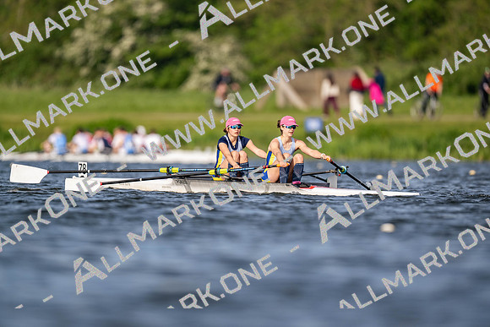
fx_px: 8168
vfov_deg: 2.3
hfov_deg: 3.4
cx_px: 245
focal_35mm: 600
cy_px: 164
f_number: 4
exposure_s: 1/2500
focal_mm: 600
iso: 250
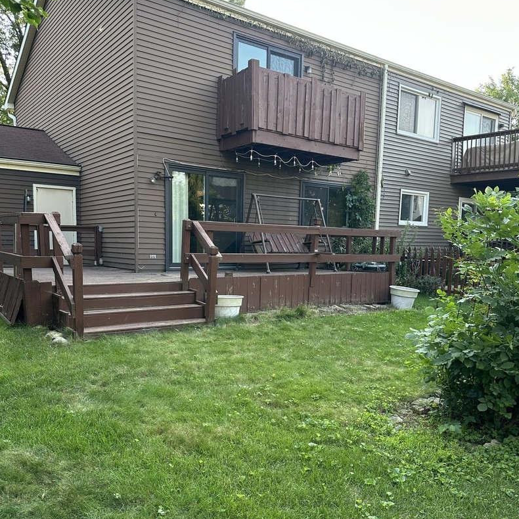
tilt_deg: -4.5
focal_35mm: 29
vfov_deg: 55.5
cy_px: 292
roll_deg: -1.3
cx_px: 255
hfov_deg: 55.6
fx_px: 492
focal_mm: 6.86
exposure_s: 1/267
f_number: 1.78
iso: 80
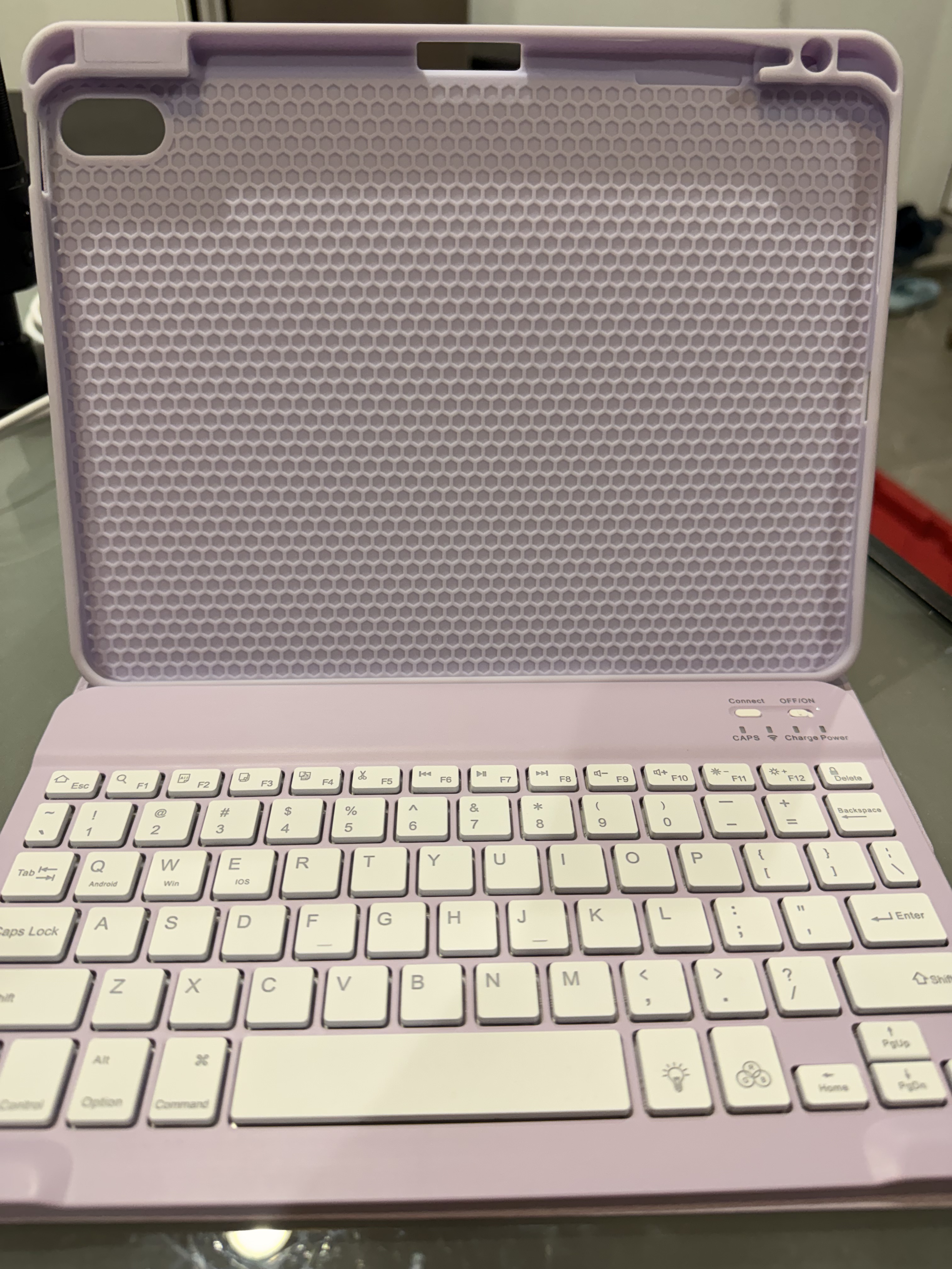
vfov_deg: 71.6
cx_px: 476
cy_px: 634
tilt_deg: -37.4
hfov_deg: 56.8
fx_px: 880
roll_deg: -1.2
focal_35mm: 24
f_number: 1.78
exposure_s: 1/120
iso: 160
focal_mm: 6.76
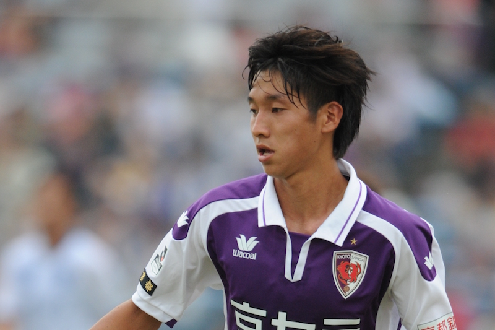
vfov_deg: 2.3
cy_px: 165
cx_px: 248
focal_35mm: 600
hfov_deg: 3.4
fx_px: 8248
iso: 1600
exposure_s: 1/1000
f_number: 5.6
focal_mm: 600
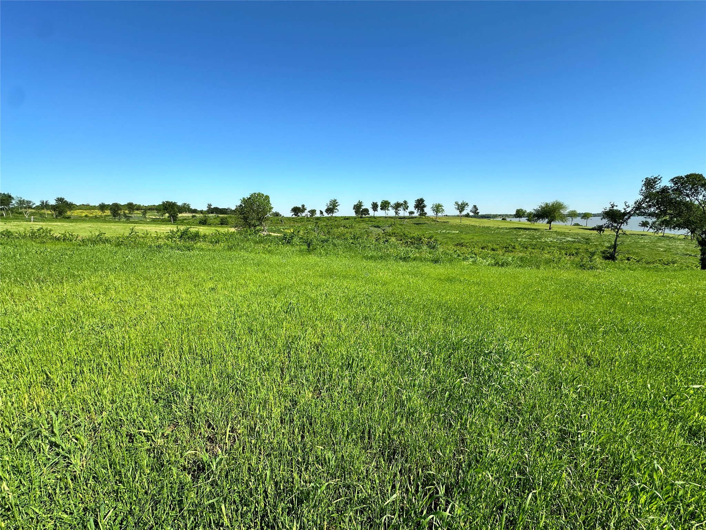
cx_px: 353
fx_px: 286
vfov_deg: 85.7
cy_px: 265
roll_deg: +1.6
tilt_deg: -8.4
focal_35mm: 14
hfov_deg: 102.1
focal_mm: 2.22
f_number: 2.2
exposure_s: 1/1689
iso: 50
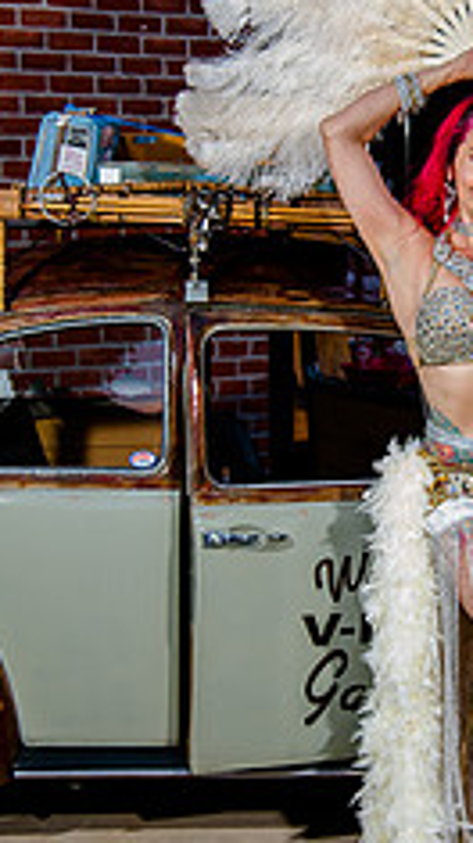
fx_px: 1786
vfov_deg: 26.5
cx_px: 443
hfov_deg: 14.9
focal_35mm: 80
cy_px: 398
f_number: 4
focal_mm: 40
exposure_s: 1/125
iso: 1250
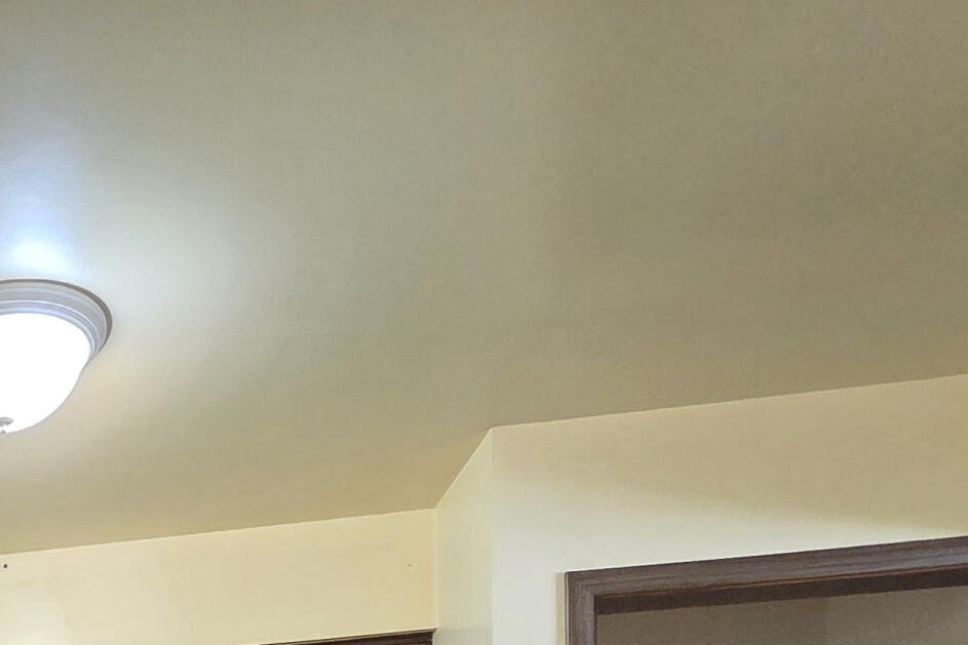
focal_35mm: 43
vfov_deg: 22.9
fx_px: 1156
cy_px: 1054
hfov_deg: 34.3
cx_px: -250
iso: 400
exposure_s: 1/60
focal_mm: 2.2
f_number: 2.2
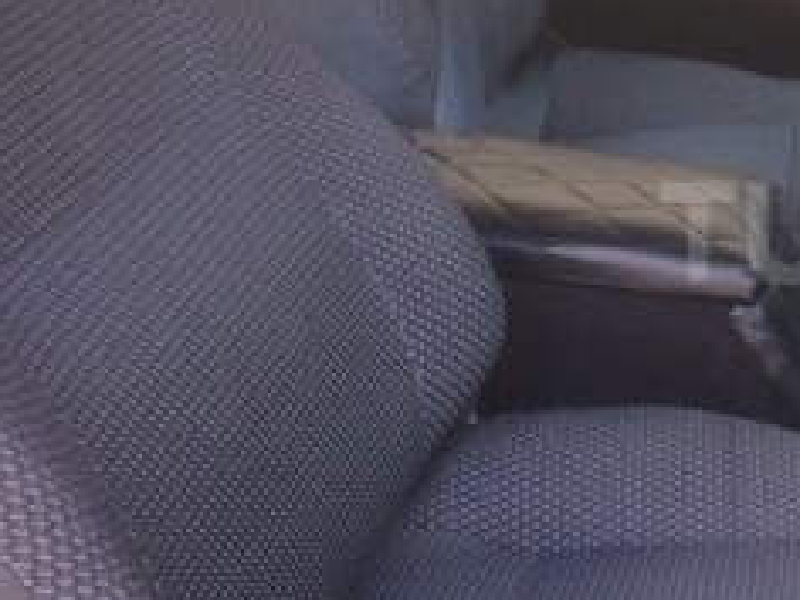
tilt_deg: -15.6
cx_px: 1007
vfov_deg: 18.2
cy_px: 232
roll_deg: -11.1
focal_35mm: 81
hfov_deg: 22.0
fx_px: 1872
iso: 32
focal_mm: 4.15
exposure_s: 1/33
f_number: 2.2
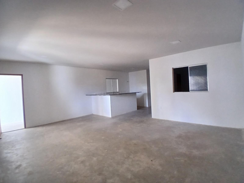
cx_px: 122
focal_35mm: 17
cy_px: 92
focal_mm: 1.4
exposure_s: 1/25
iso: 400
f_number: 2.2
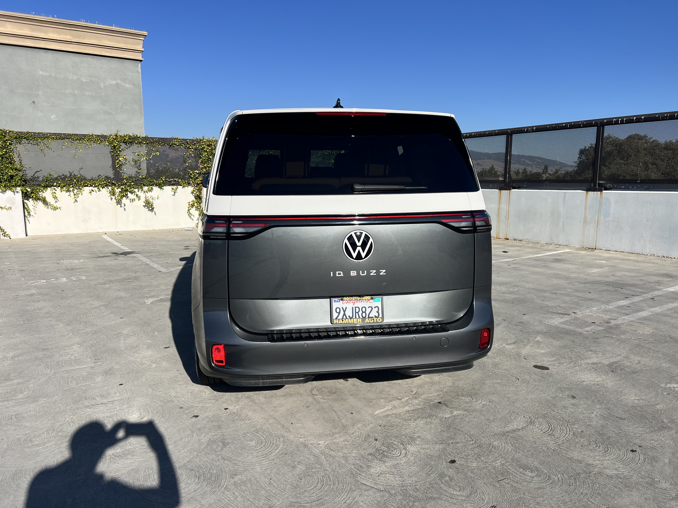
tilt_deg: -8.4
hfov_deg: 67.3
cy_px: 254
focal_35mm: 26
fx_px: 509
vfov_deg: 53.1
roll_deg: -0.2
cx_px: 339
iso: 50
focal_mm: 5.7
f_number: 1.5
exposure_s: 1/6211
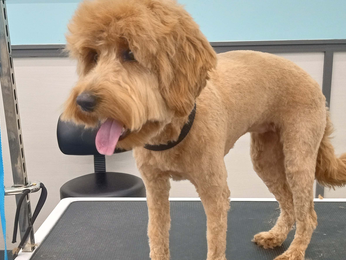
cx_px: 166
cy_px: 155
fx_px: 490
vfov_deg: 29.6
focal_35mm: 49
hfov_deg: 38.9
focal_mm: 3.71
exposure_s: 1/60
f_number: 2.2
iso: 203
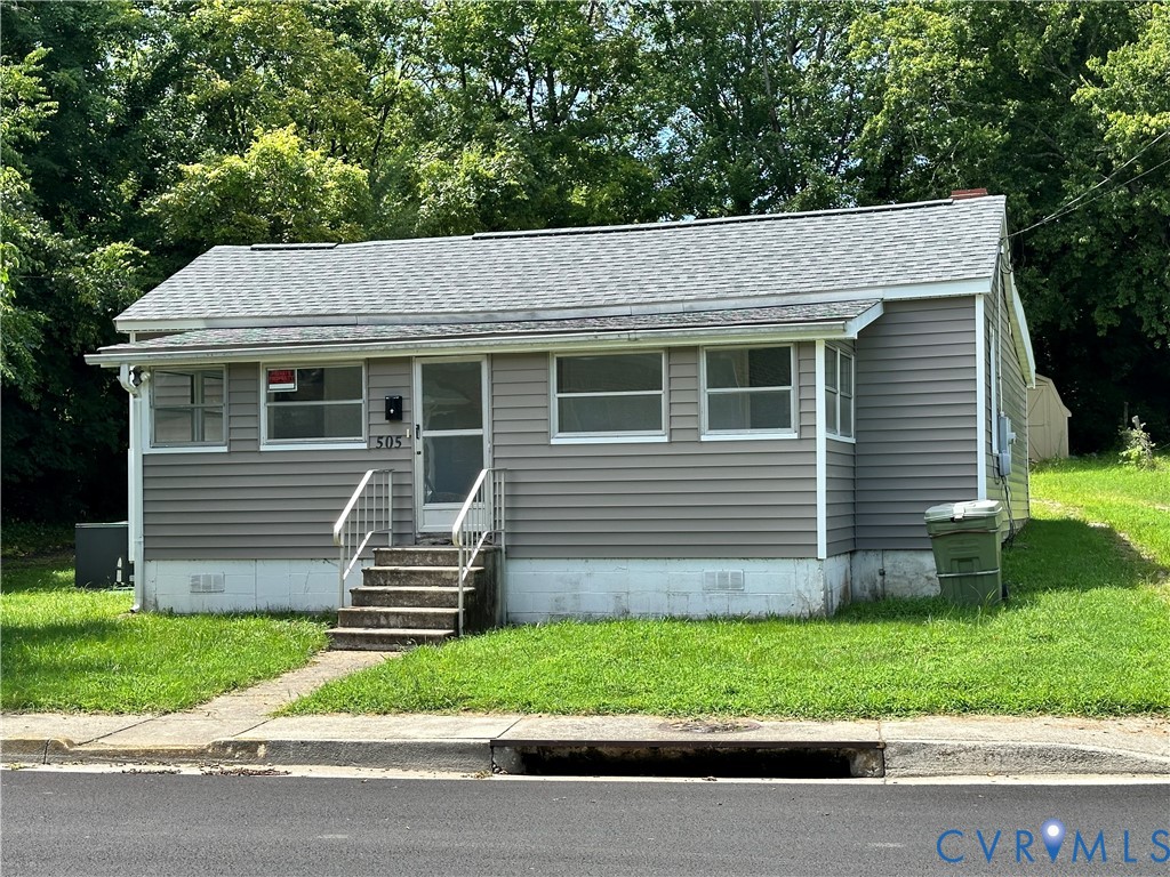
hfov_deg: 39.7
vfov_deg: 30.3
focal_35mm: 48
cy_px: 438
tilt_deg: +0.8
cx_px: 585
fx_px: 1622
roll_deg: +0.4
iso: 64
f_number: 1.78
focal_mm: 6.86
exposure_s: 1/1751
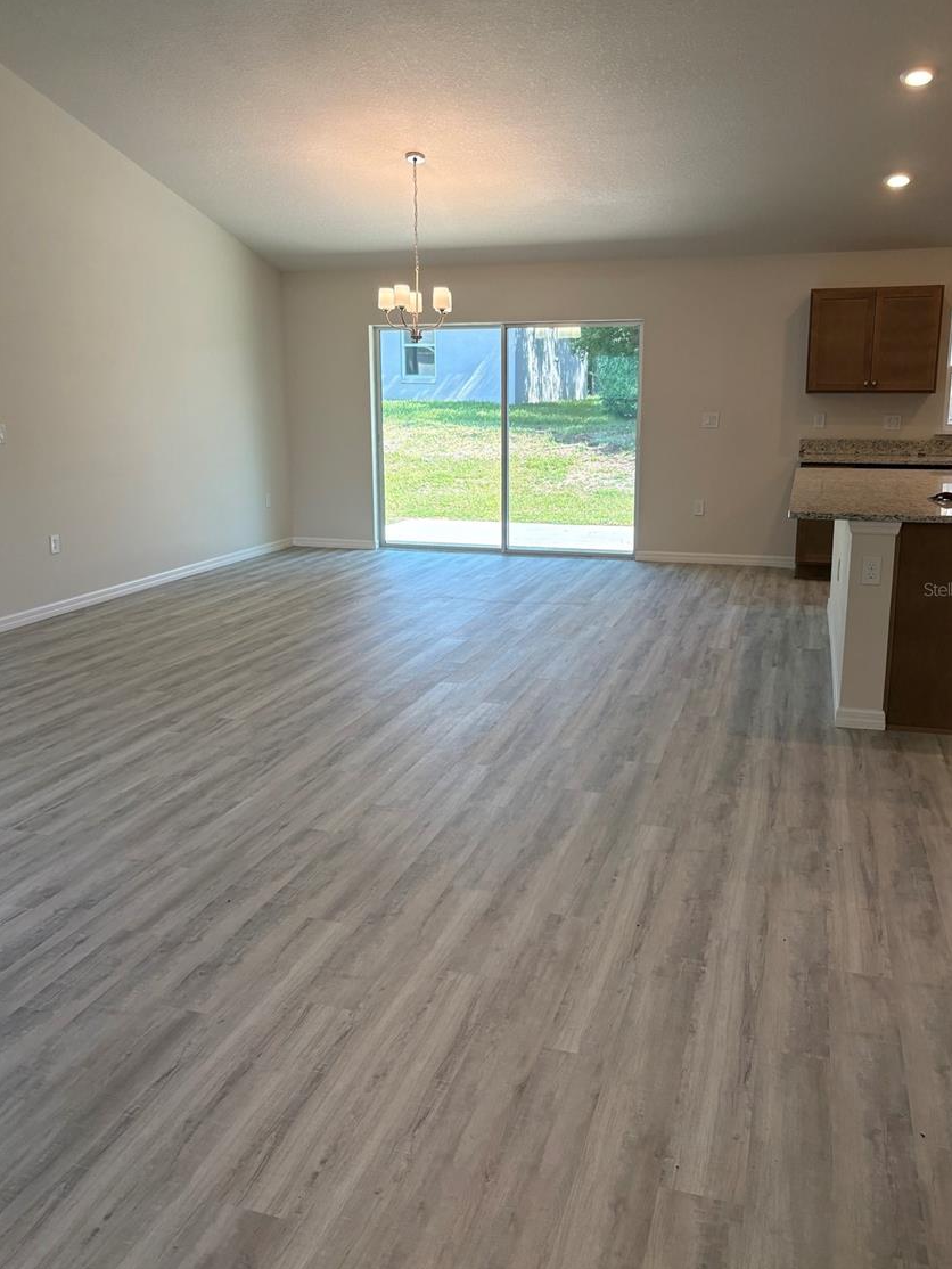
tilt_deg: -10.5
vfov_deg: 63.4
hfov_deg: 49.8
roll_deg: -0.2
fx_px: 1026
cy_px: 589
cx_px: 492
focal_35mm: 28
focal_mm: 5.96
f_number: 1.6
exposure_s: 1/239
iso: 100
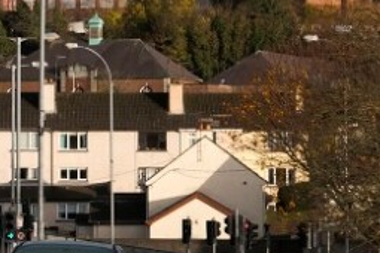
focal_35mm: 297
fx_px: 3135
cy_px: 6
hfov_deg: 6.9
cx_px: -124
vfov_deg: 4.6
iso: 400
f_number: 5.6
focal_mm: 56.3
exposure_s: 1/450
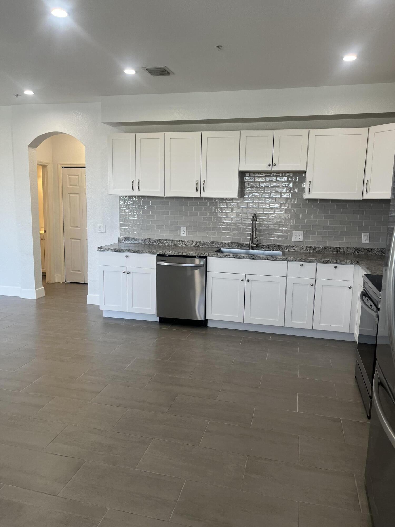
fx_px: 396
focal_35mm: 26
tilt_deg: -8.1
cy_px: 264
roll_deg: -1.1
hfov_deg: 53.1
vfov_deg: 67.3
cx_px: 198
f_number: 1.6
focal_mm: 5.1
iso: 80
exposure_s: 1/120
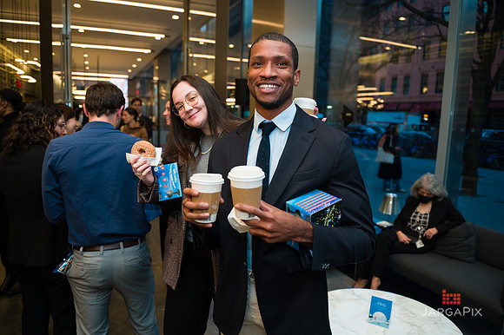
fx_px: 364
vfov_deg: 49.5
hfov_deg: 69.4
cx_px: 252
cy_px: 168
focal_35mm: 26
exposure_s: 1/200
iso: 400
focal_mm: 26
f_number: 3.2
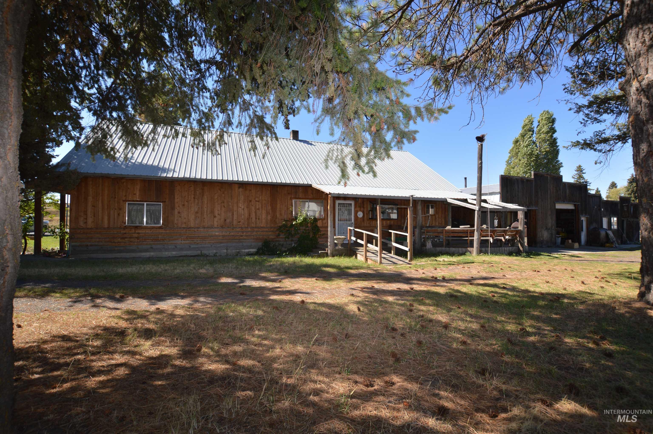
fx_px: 272
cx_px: 326
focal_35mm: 15
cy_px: 217
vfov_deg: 77.2
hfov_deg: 100.4
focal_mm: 10
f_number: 8
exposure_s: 1/200
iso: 125
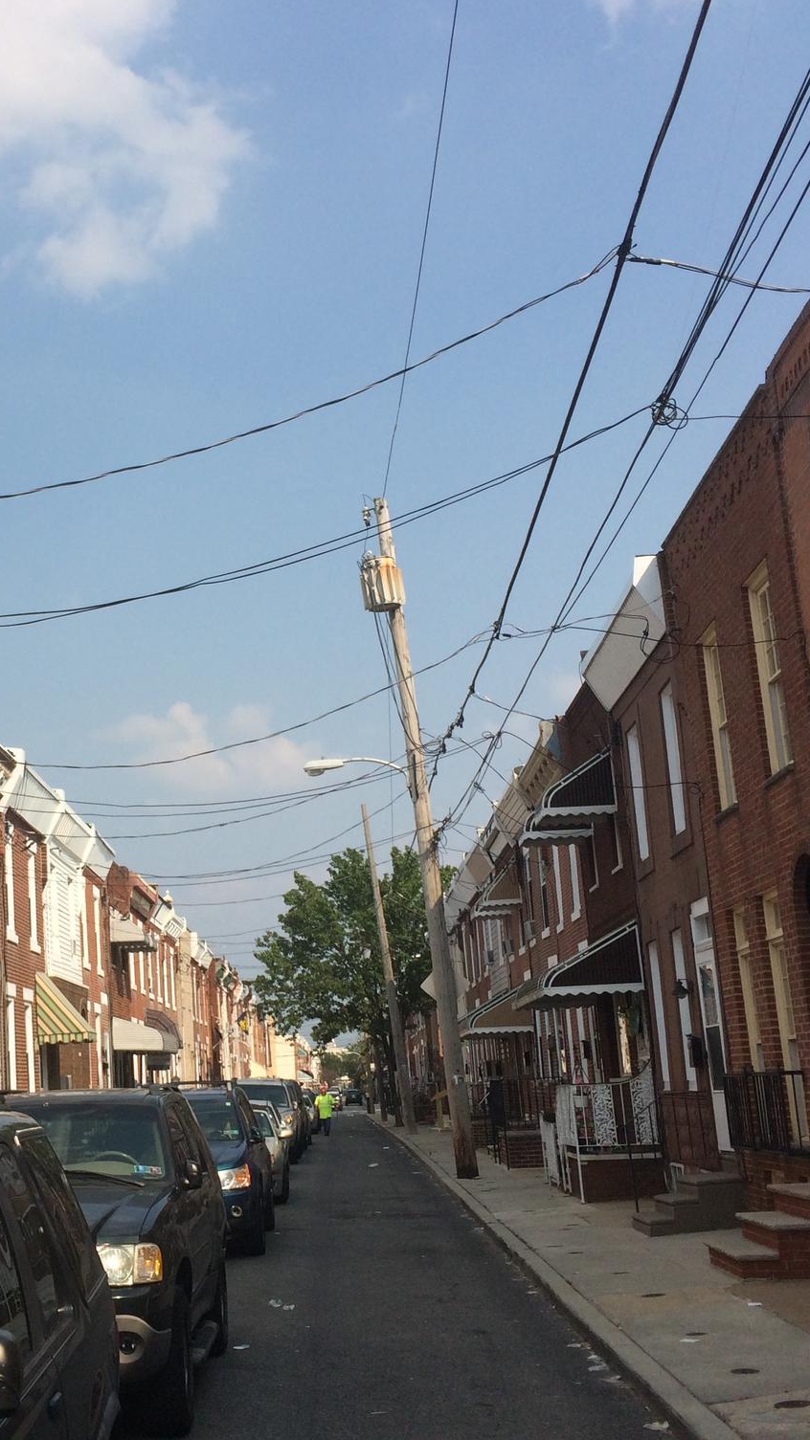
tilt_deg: +11.5
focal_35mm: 43
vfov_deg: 47.4
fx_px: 1643
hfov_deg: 26.8
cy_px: 706
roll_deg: +2.6
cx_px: 98
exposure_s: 1/2740
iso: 32
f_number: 2.2
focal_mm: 4.15
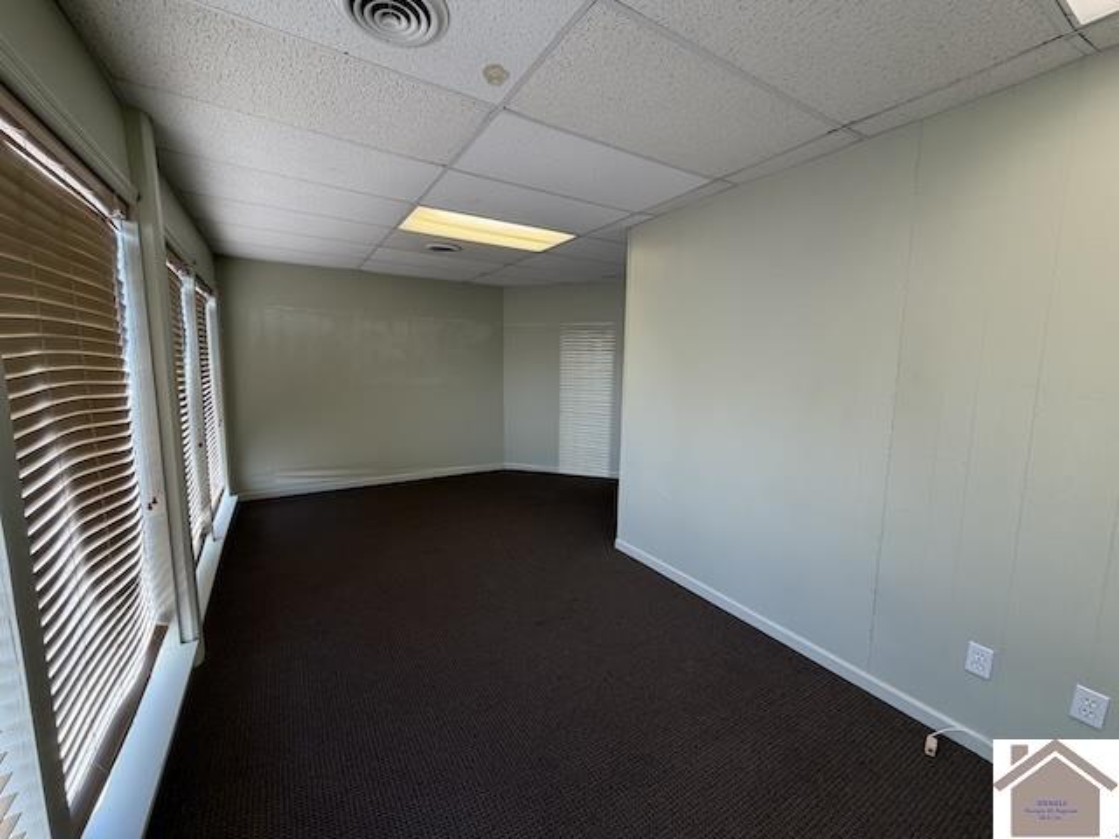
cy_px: 420
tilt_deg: -7.7
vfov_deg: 85.7
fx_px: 453
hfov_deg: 102.1
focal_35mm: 14
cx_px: 560
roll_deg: -1.0
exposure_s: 1/120
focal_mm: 2.22
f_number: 2.2
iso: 100
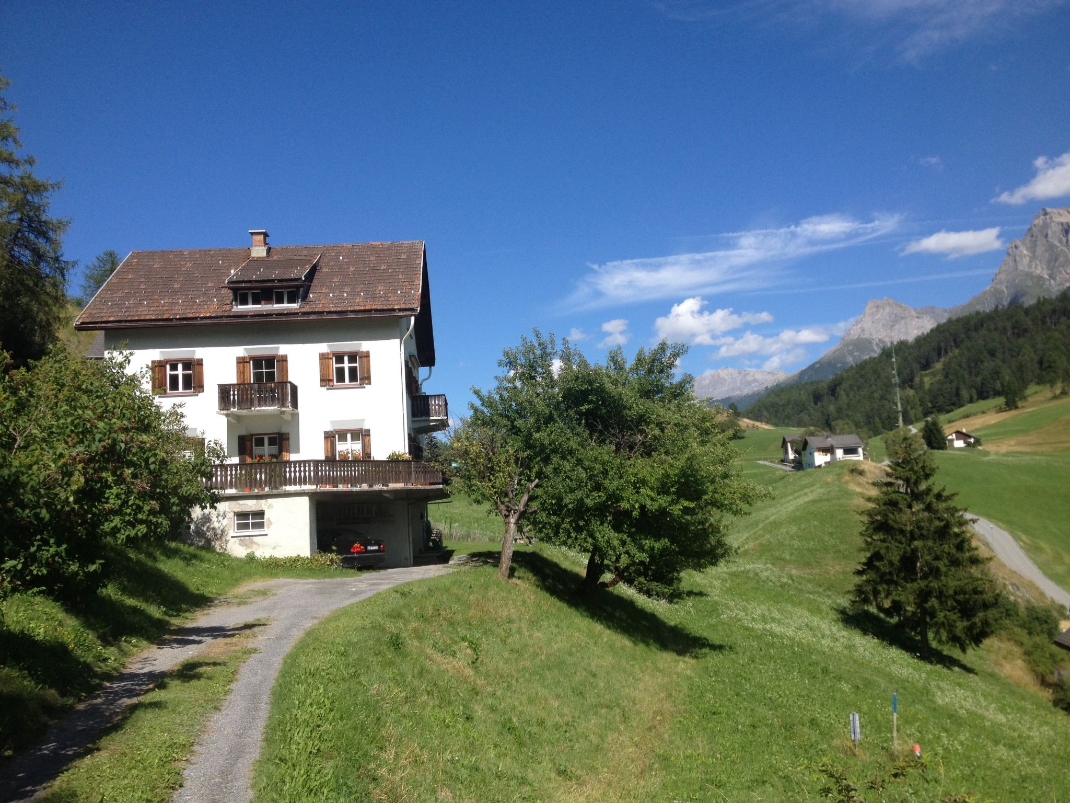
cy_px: 402
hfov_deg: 52.6
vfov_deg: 40.7
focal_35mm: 35
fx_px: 1082
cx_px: 535
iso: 50
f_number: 2.4
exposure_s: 1/1534
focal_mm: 4.28
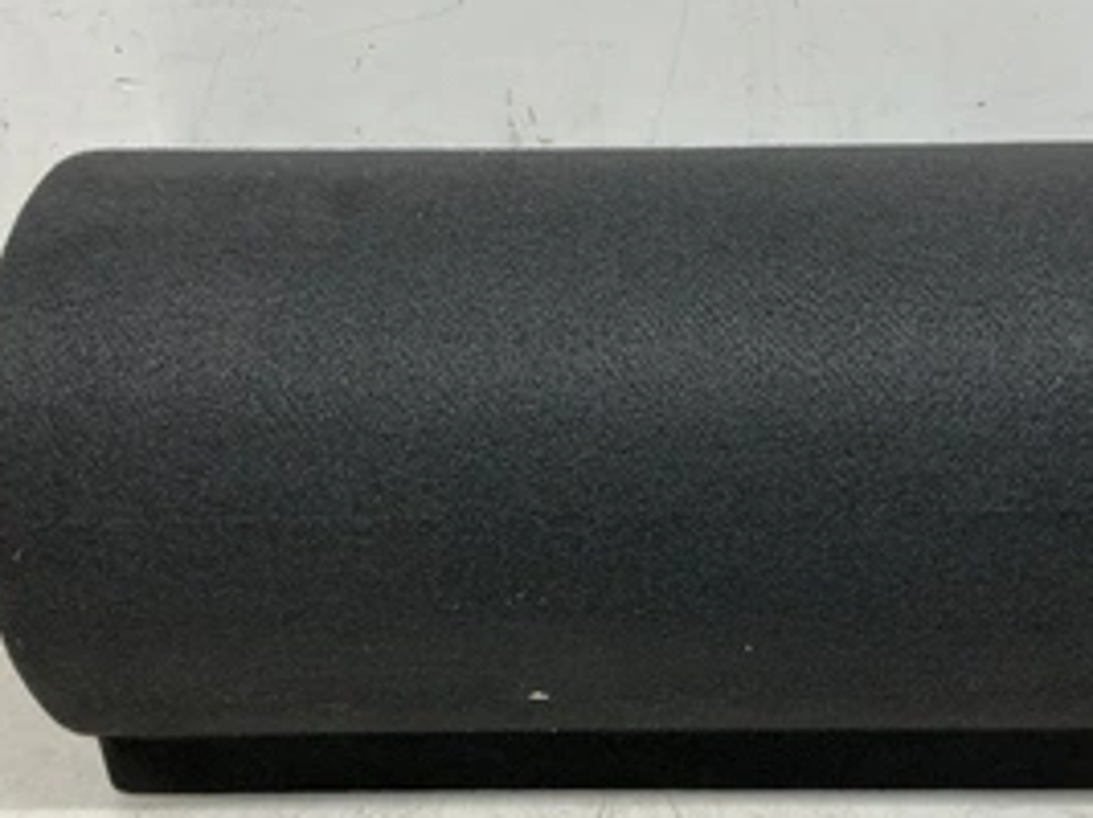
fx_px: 1326
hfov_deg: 44.6
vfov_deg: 34.3
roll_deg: -0.2
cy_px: 409
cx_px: 639
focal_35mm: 42
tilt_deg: -28.0
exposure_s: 1/60
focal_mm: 3
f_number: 1.8
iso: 50
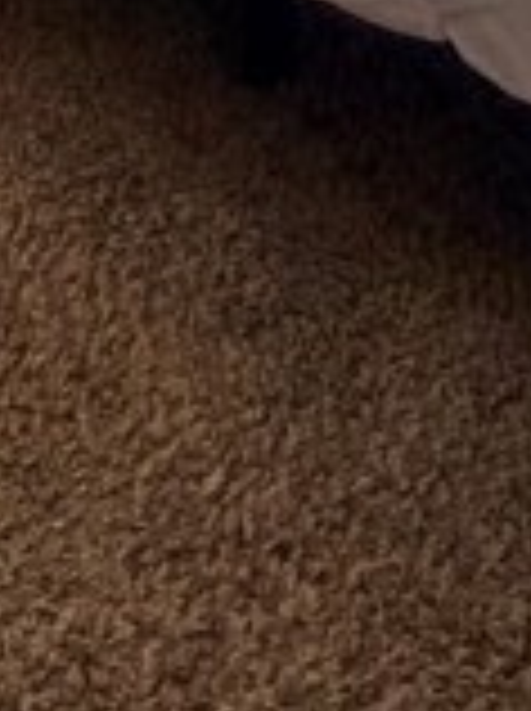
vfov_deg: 15.3
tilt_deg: -17.2
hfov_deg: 16.1
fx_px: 1866
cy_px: -868
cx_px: 428
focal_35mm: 91
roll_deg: -0.4
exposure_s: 1/121
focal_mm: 2.22
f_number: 2.2
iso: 200
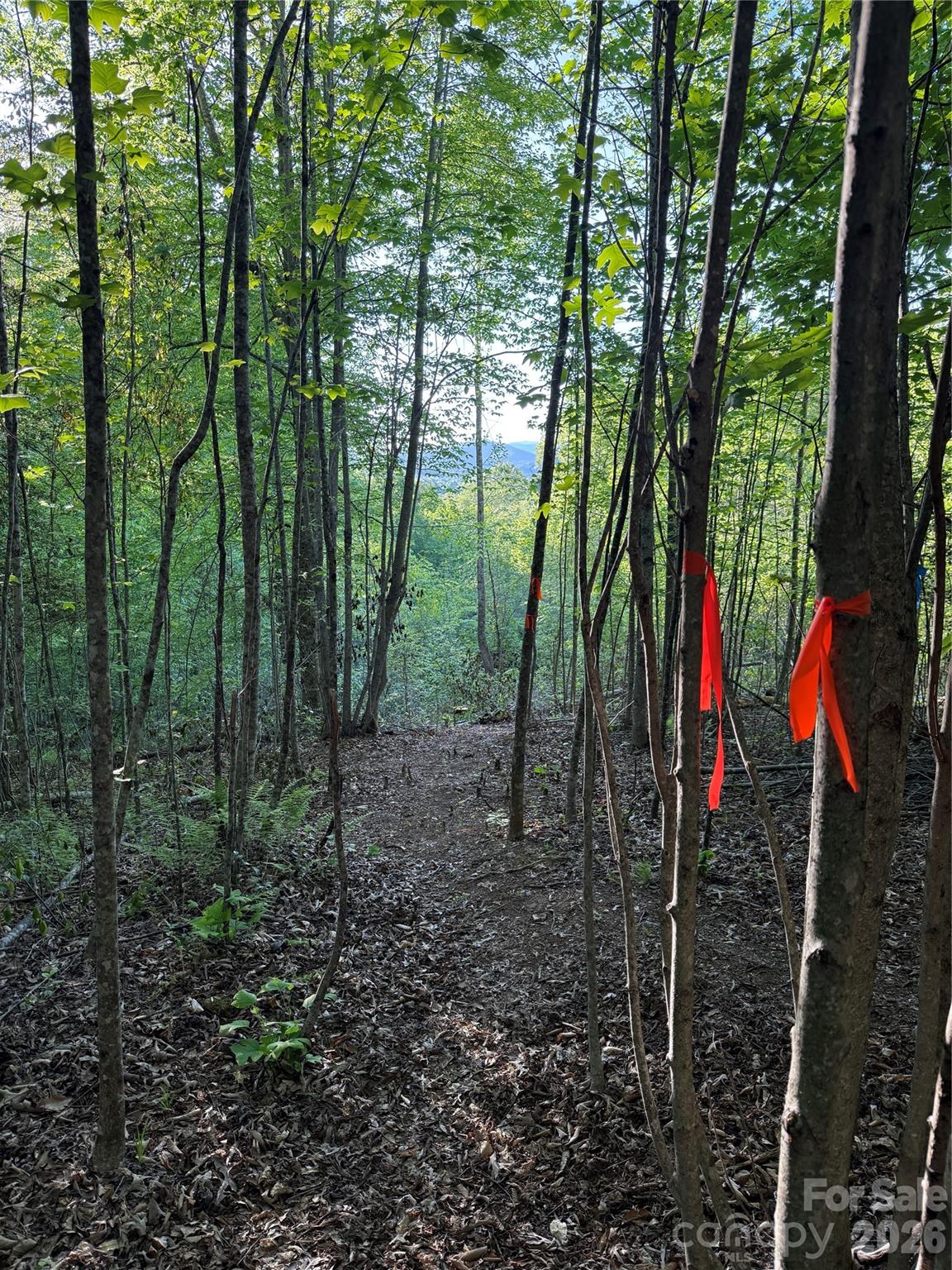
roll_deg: +1.8
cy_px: 635
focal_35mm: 24
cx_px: 476
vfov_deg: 71.6
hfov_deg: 56.8
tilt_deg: -8.0
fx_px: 880
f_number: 1.78
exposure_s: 1/232
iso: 125
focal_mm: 6.76
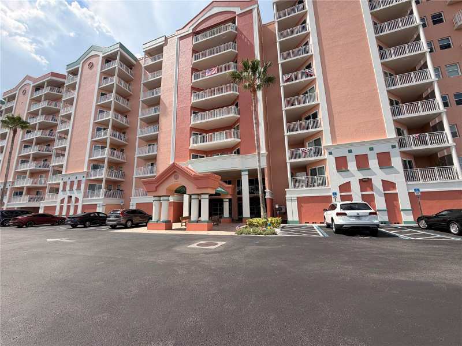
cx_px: 231
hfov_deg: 102.1
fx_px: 187
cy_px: 173
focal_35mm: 14
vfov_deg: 85.7
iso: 20
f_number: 2.2
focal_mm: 2.22
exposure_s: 1/770
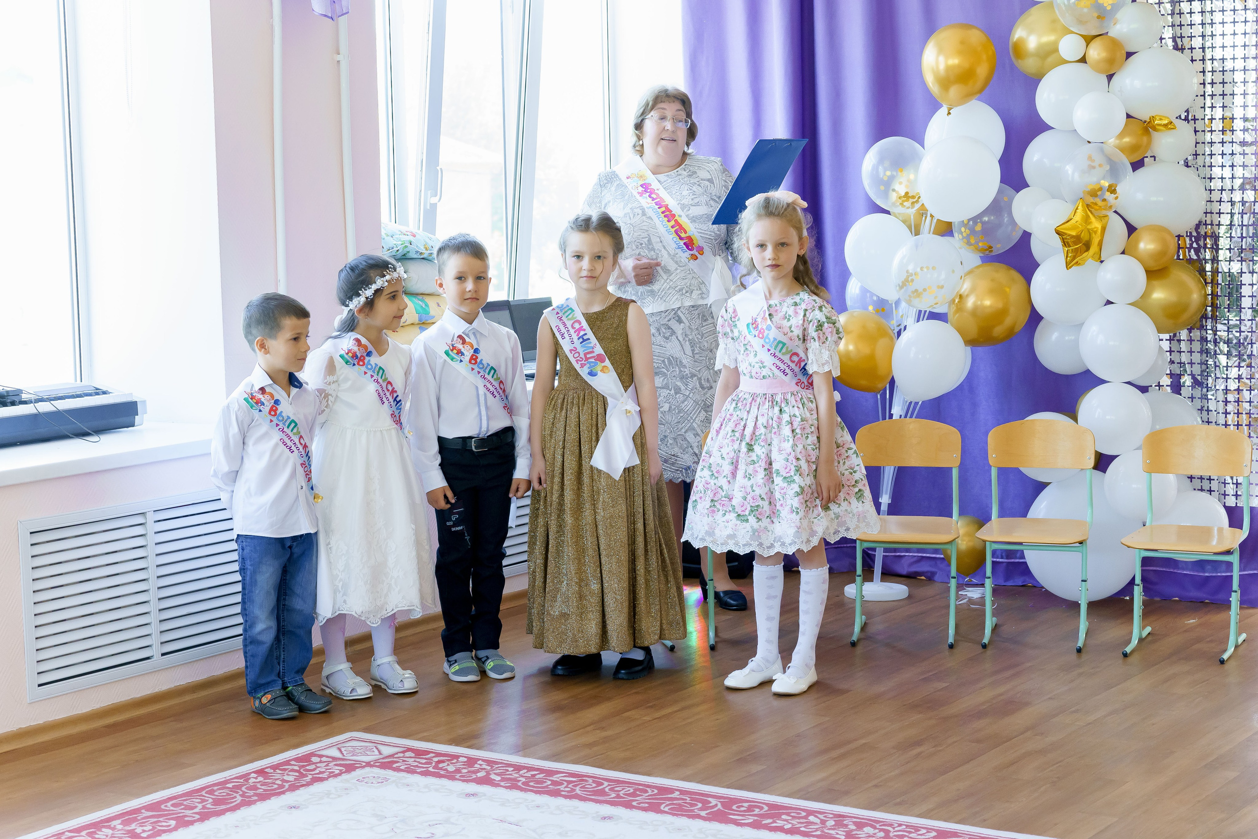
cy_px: 416
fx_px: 2299
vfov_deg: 20.7
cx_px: 641
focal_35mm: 66
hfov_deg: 30.6
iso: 2500
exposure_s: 1/160
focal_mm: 64
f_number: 5
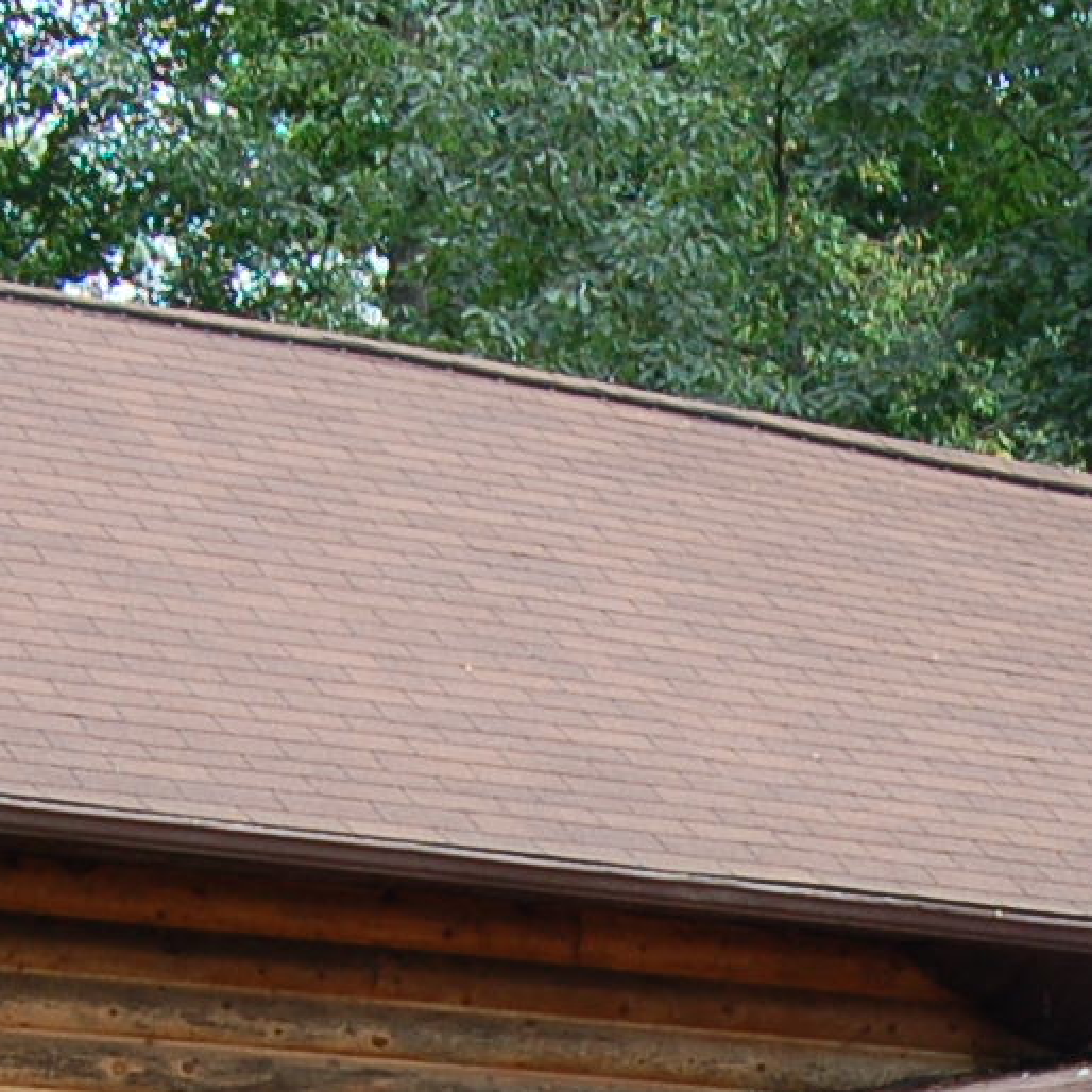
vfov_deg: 10.0
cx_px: 1428
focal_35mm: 171
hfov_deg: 10.0
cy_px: 1426
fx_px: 6120
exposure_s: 1/125
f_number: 5.6
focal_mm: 23
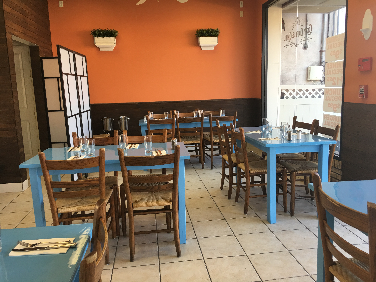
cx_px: 188
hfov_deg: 61.7
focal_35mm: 29
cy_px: 141
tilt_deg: -9.1
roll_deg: +1.8
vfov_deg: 48.2
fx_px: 315
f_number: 2.2
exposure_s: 1/40
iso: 25
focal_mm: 4.15
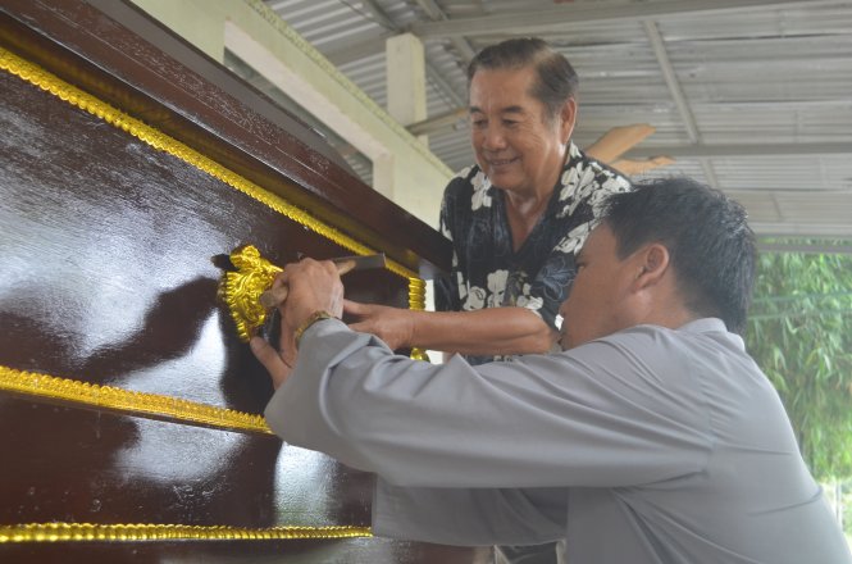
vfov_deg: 30.7
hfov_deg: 45.1
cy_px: 282
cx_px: 426
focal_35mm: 44
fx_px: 1027
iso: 500
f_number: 4.5
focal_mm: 29
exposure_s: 1/60
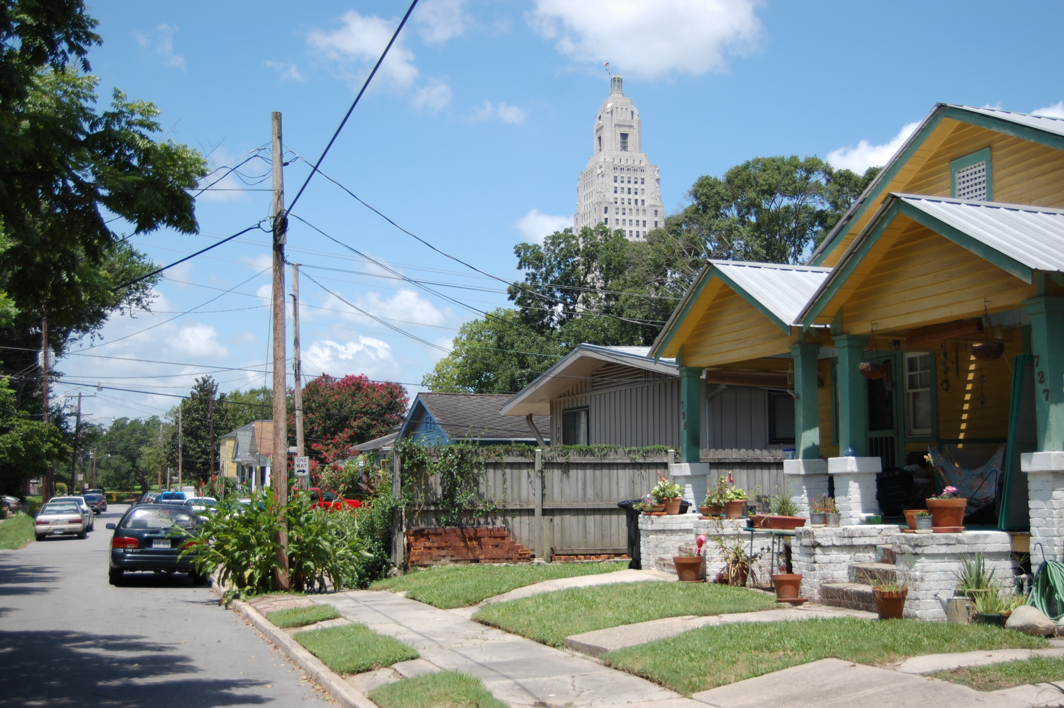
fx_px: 1329
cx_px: 532
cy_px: 354
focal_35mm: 45
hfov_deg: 43.6
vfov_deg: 29.8
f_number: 4.2
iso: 200
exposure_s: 1/1250
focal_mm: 30
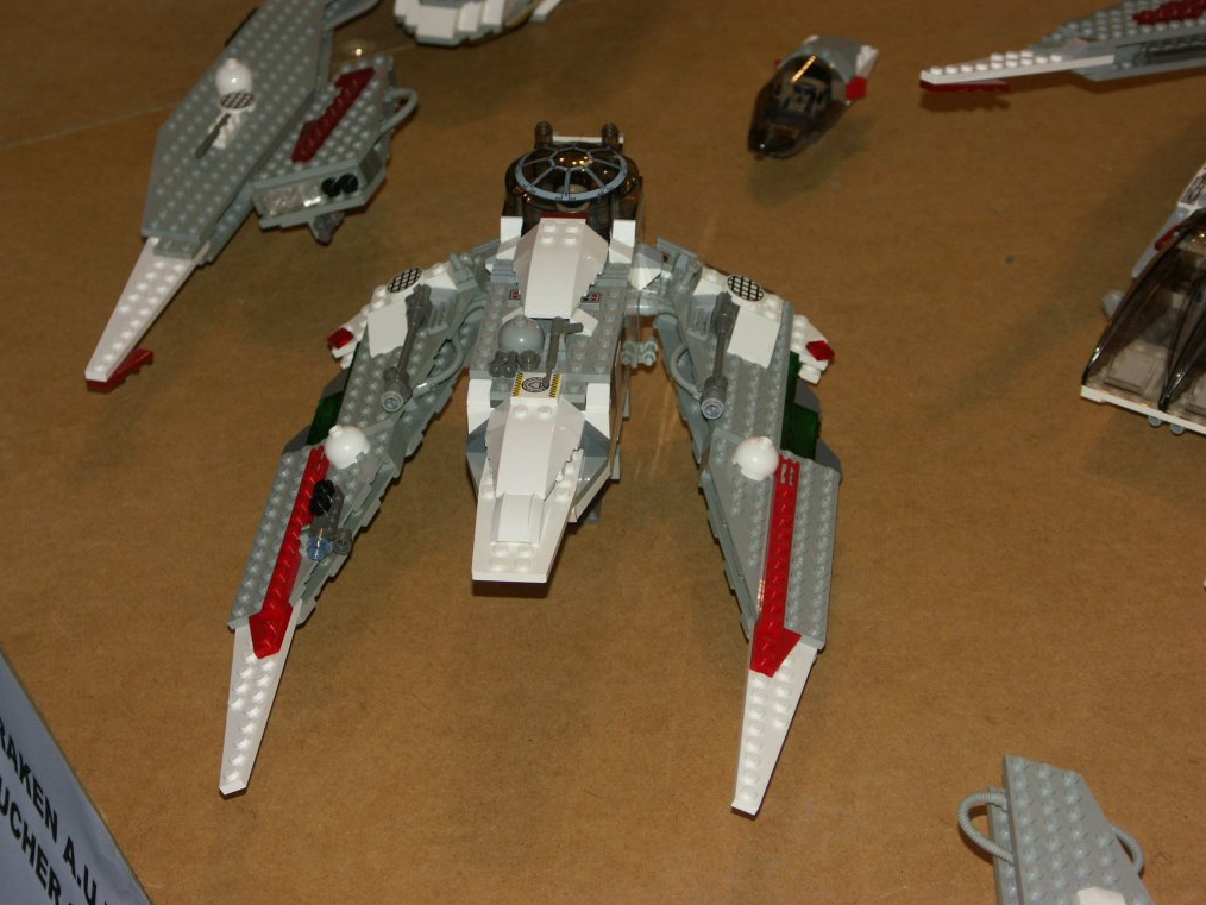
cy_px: 452
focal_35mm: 103
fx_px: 3589
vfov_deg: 14.4
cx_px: 604
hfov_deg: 19.1
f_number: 3.5
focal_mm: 26.03
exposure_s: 1/100
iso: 160
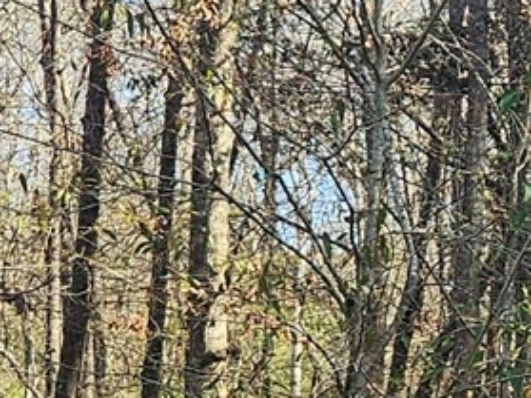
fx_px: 2591
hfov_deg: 10.4
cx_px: 1182
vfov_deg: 8.8
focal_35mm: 169
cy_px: 276
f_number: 1.8
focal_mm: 5.4
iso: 25
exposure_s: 1/329
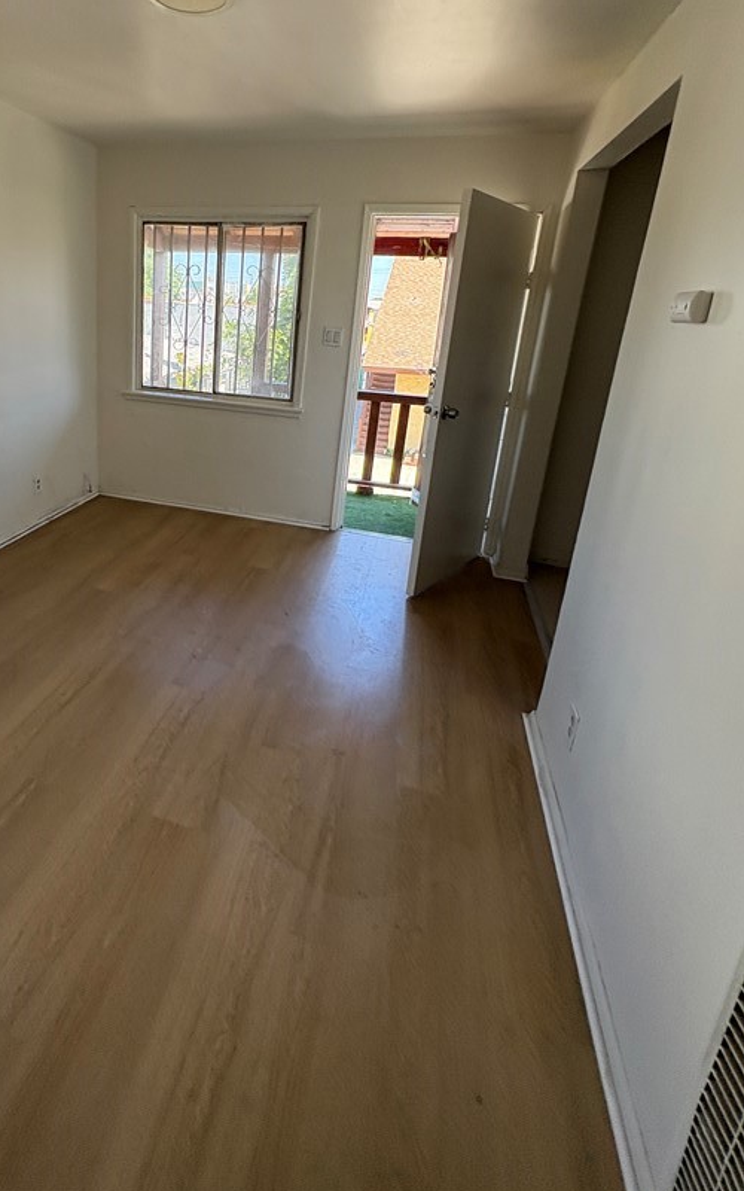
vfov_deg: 86.8
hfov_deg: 60.1
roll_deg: -5.4
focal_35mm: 19
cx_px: 222
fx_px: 616
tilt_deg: -17.4
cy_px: 472
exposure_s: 1/133
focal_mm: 2.22
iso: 80
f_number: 2.2
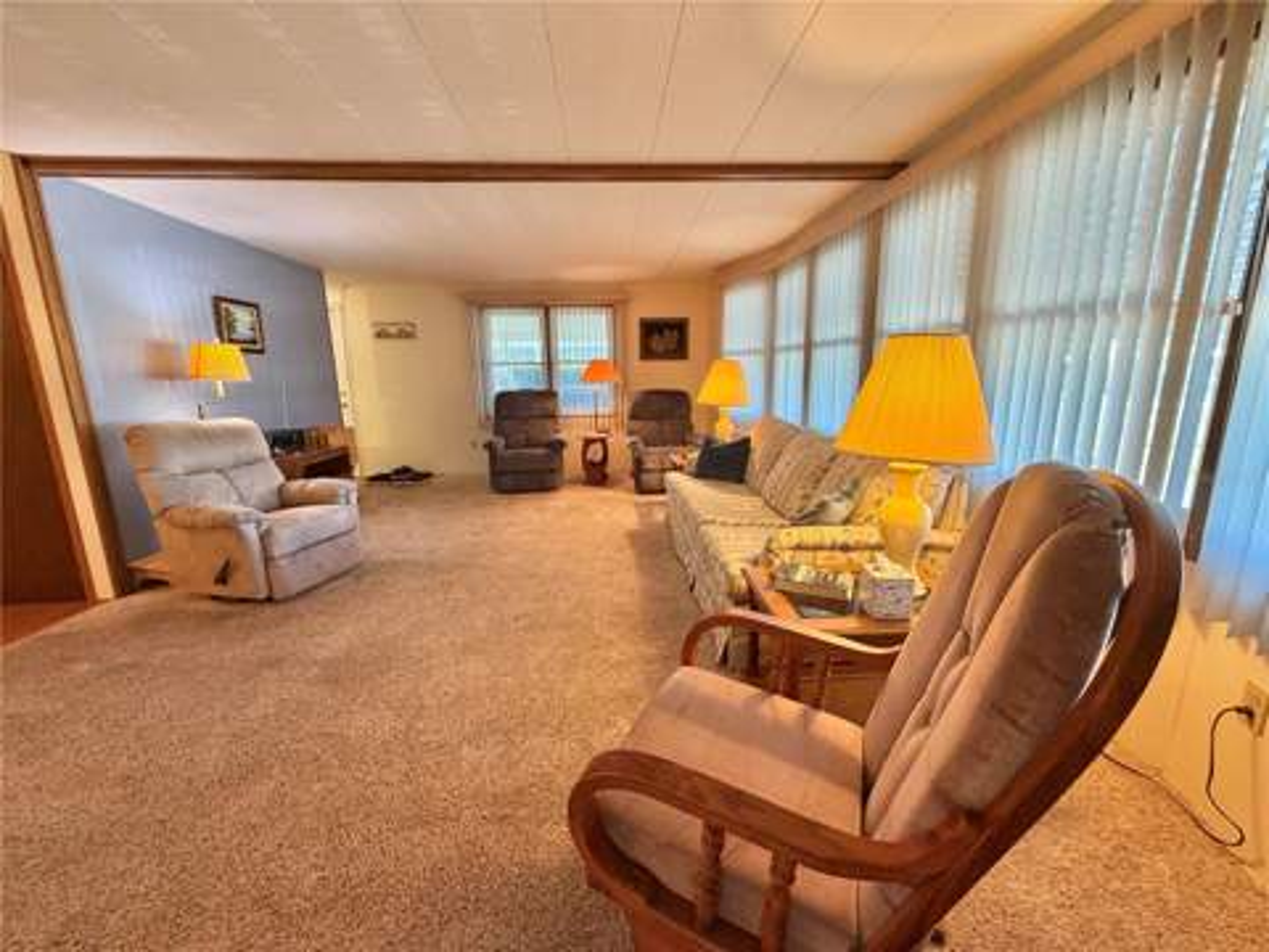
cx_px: 634
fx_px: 513
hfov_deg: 102.1
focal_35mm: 14
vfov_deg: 85.7
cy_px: 476
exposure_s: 1/60
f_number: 2.2
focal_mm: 2.22
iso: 250
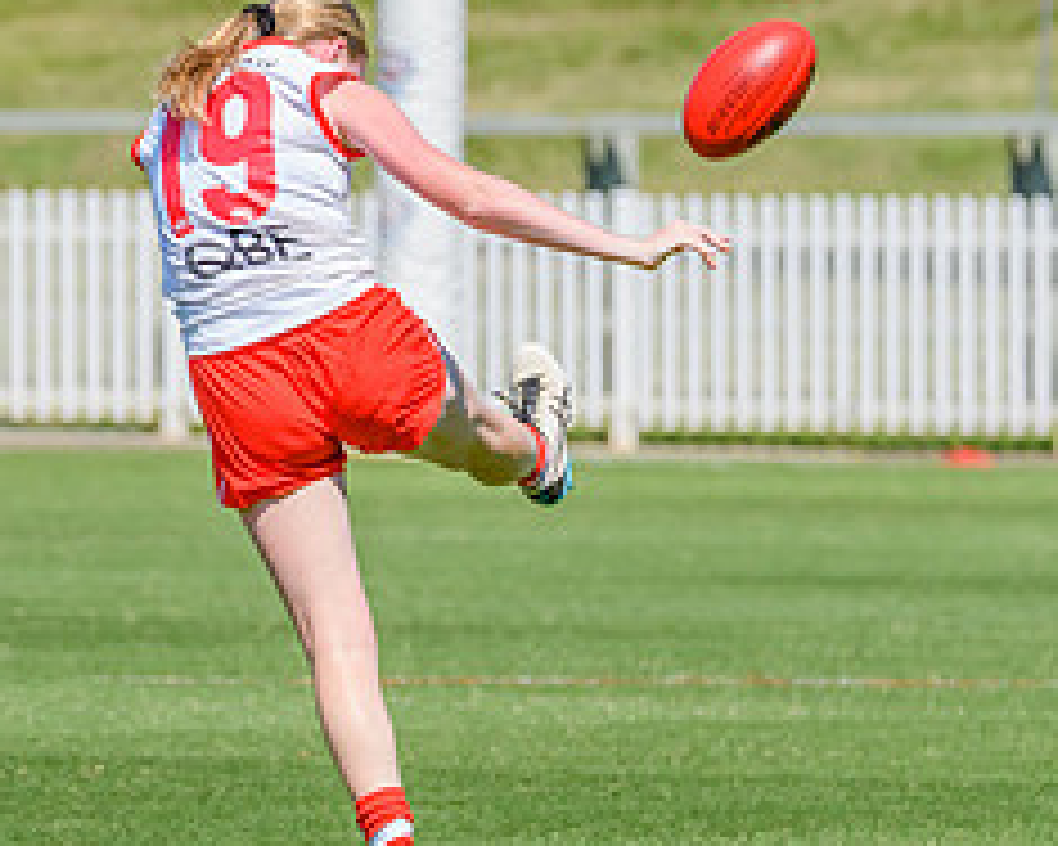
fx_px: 27994
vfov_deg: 1.7
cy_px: 396
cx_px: 220
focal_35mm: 894
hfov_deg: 2.2
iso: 800
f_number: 9
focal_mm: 360
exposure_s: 1/2000
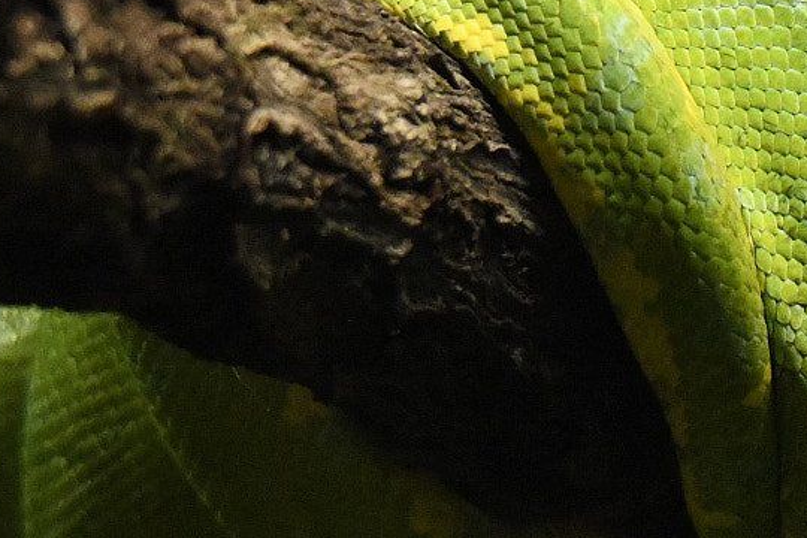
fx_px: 31852
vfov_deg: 1.0
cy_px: 437
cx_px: 958
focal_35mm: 1421
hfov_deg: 1.5
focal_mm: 320
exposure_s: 1/320
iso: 11400
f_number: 5.6
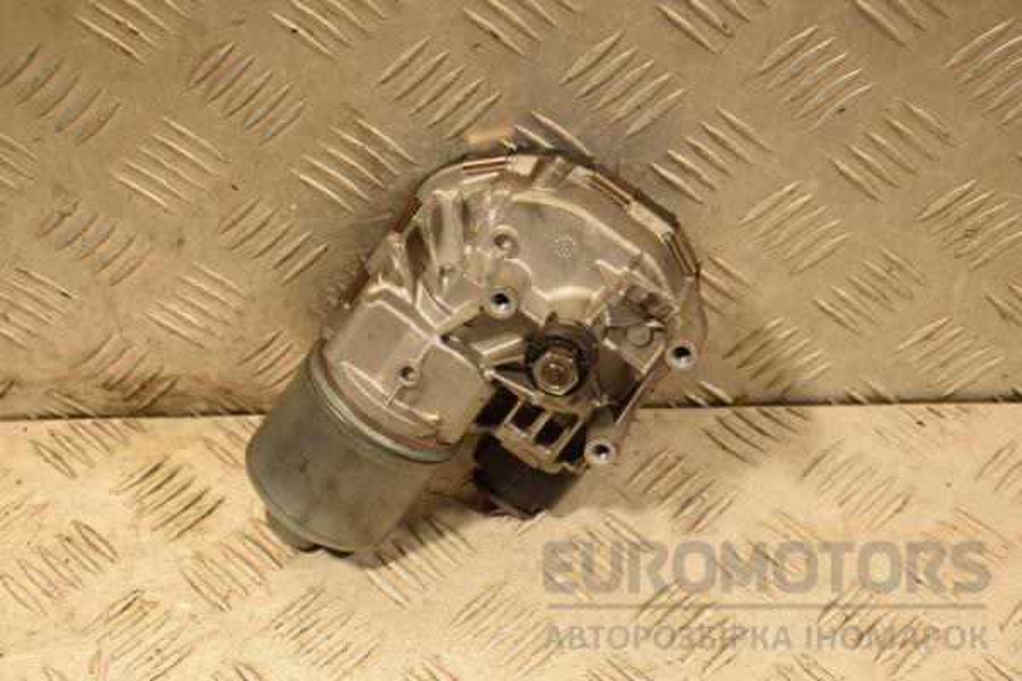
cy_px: 340
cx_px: 511
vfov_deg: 20.2
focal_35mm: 68
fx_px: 1916
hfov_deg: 29.9
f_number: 6.3
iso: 800
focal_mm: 45
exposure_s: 1/160
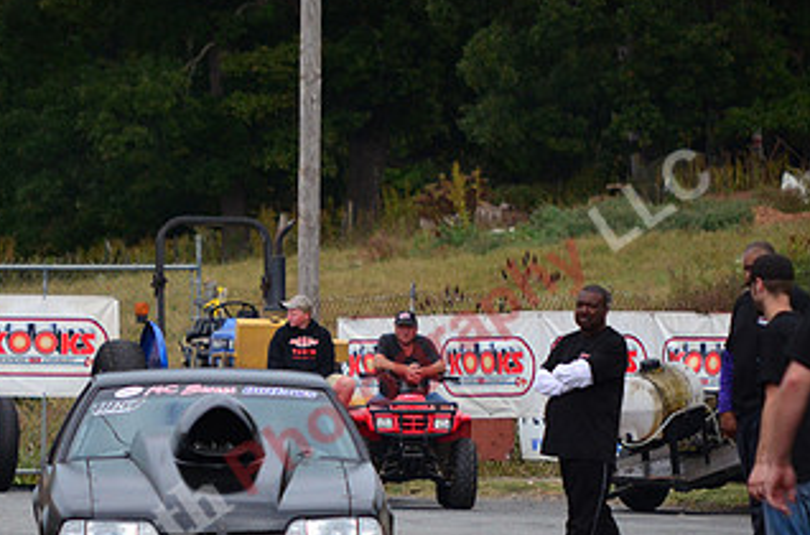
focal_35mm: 548
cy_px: 474
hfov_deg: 3.8
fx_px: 12293
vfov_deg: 2.5
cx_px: 273
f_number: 5.6
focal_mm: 200
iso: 1000
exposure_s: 1/1600
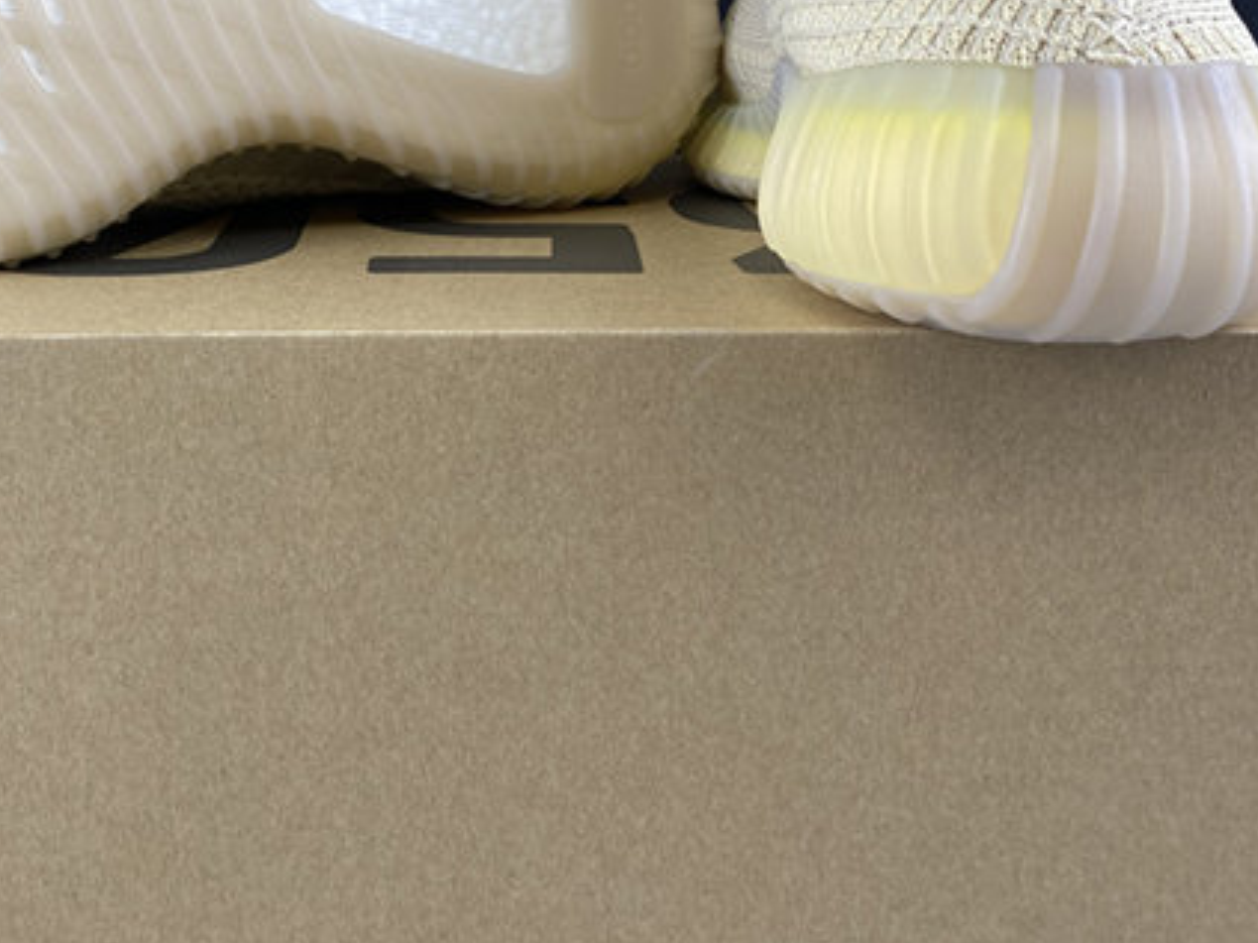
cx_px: 422
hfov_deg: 43.3
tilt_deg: -9.0
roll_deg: +1.5
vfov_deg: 32.6
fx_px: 1562
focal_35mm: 43
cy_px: 183
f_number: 1.8
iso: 80
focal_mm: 4.25
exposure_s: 1/100
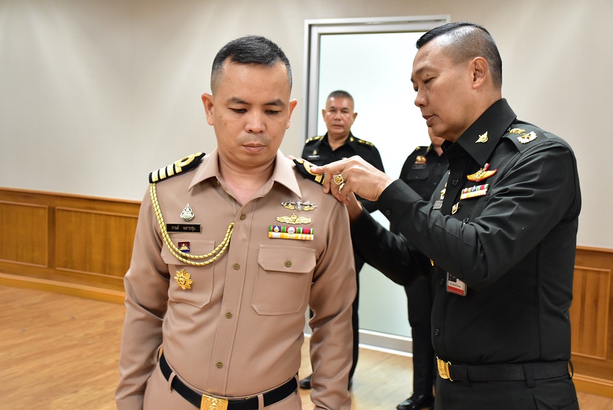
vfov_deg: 26.5
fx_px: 869
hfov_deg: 38.9
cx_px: 306
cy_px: 205
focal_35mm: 51
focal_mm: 34
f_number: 5.6
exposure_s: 1/50
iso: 2500
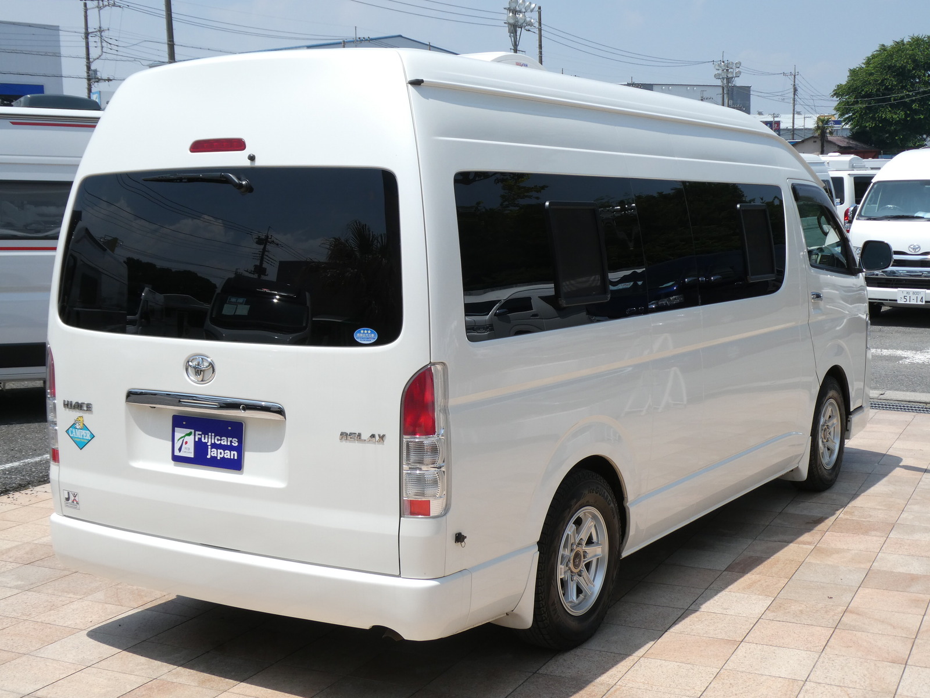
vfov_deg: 30.9
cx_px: 465
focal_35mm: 47
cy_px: 349
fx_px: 1263
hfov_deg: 40.4
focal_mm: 8.4
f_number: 4
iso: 80
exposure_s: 1/800
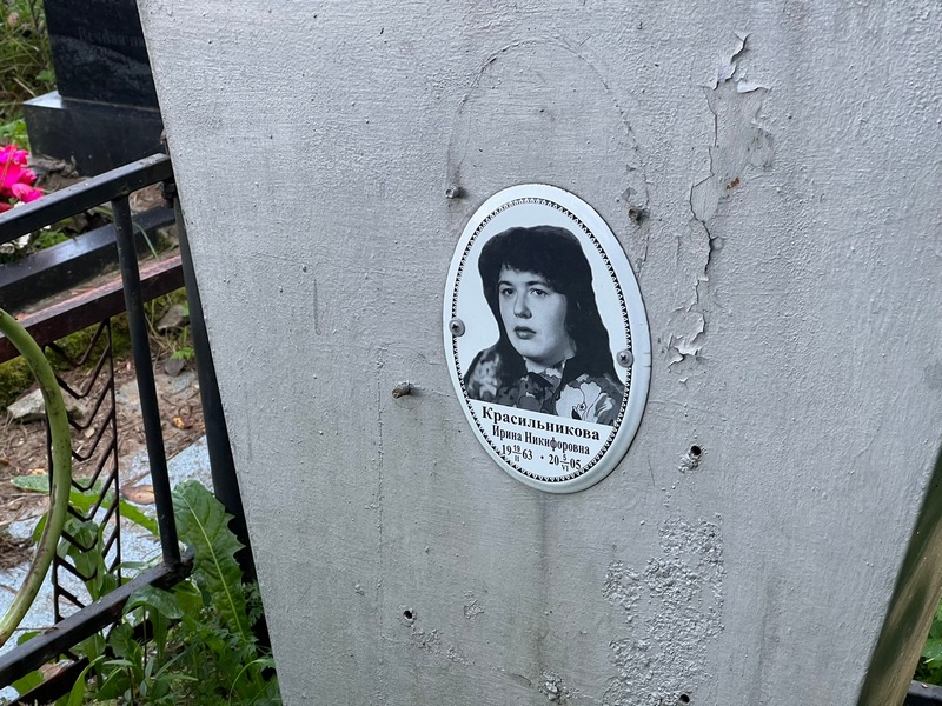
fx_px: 2095
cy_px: 353
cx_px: 471
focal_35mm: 77
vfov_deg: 19.1
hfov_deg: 25.3
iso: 80
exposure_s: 1/99
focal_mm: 9
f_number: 2.8
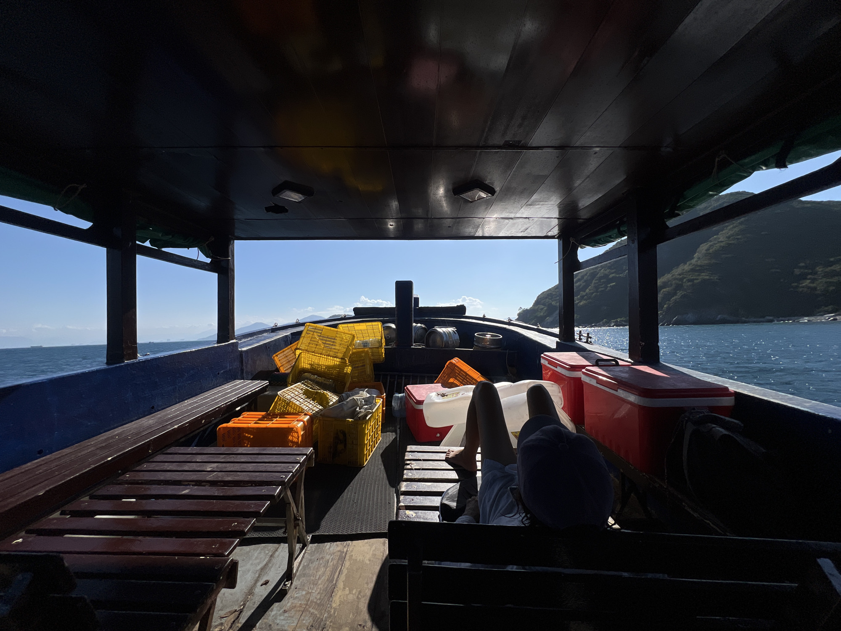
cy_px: 316
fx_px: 316
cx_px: 420
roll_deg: +2.8
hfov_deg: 106.2
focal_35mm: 13
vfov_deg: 89.9
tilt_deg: +2.5
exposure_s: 1/5814
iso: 32
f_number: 1.8
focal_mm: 1.57
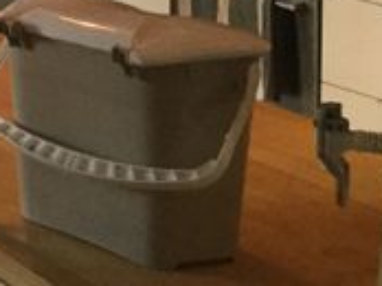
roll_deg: -0.1
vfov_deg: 12.7
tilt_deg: -1.1
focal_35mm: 107
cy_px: -205
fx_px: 1179
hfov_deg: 17.3
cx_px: -108
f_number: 2.4
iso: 125
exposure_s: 1/30
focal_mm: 3.3
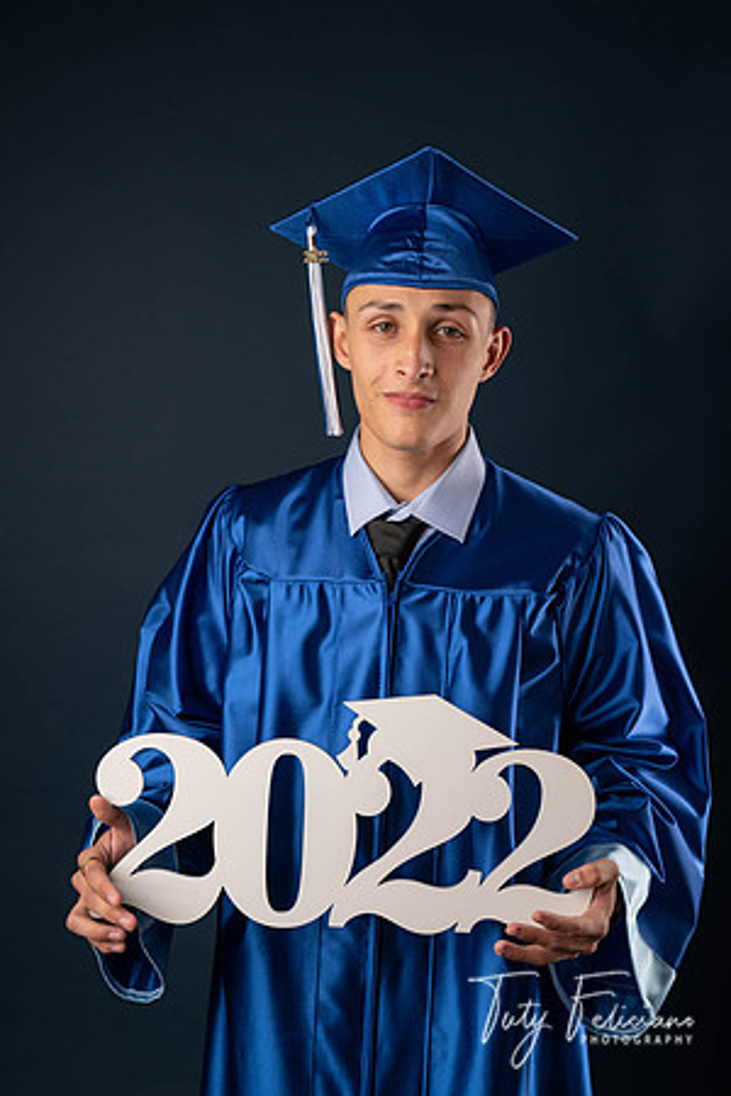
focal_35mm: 55
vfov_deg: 36.2
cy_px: 548
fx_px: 1675
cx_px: 366
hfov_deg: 24.6
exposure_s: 1/100
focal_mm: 55
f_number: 5.6
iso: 200
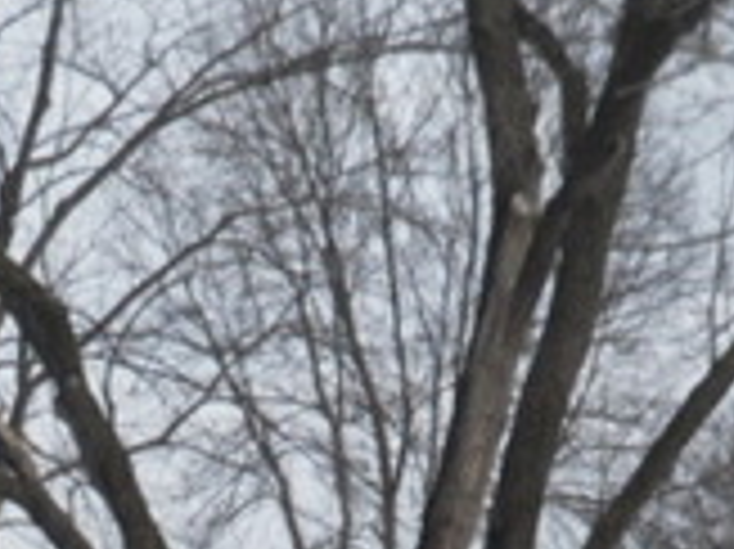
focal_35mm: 106
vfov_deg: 12.6
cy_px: 1017
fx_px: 2246
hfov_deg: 18.3
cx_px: 77
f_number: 9.1
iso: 80
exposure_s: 1/180
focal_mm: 4.9
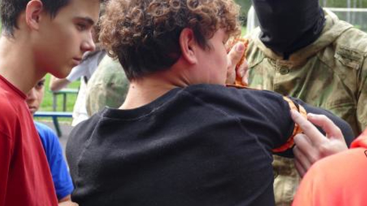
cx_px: 186
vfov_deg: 16.9
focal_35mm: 71
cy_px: 45
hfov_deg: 29.8
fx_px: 691
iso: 125
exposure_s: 1/250
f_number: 3.3
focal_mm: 18.44
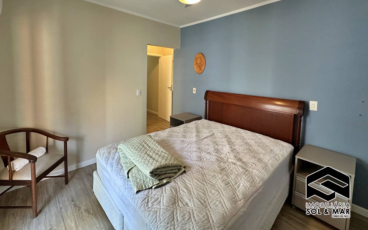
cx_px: 182
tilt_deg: -4.1
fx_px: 160
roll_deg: -1.7
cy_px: 86
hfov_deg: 97.8
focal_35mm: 16
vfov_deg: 70.1
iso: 320
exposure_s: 1/120
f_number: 2.2
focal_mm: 2.22
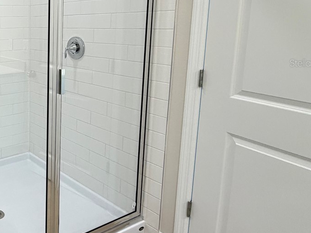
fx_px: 296
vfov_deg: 41.8
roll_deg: +1.5
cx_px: -33
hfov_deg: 42.8
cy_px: 63
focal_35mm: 33
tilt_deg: -8.2
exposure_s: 1/120
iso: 250
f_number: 2.2
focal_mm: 2.22
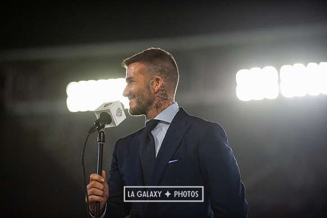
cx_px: 164
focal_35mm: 155
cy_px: 109
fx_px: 1407
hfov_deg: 13.3
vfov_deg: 8.8
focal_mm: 155
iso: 3200
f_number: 2.8
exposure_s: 1/3200
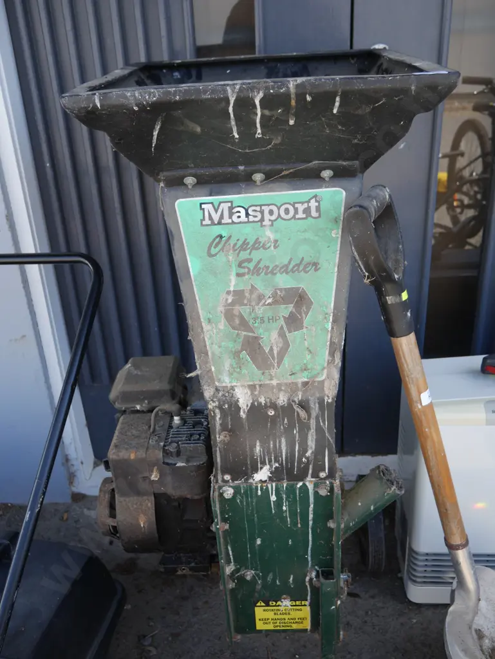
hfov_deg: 44.2
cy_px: 330
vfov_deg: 56.8
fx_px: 610
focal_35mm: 32
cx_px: 248
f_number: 3.6
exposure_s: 1/250
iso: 200
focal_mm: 16
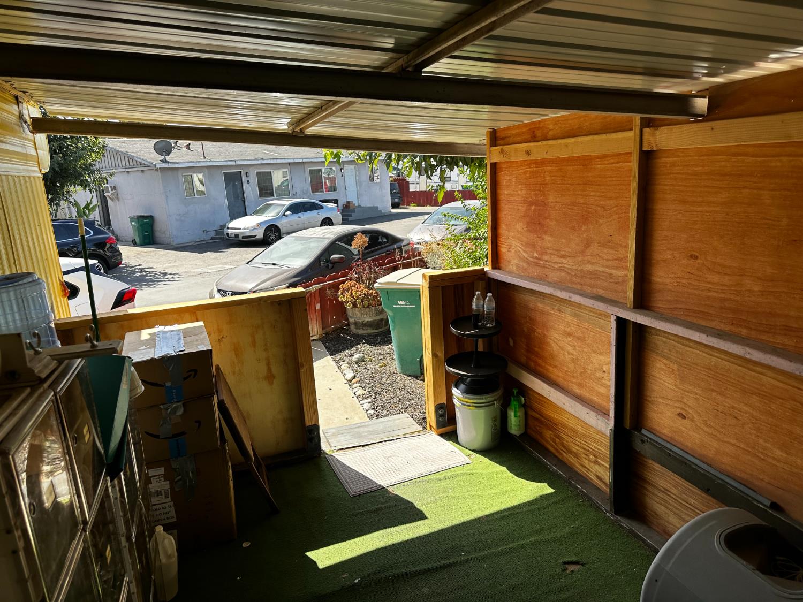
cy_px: 301
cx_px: 402
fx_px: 557
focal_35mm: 24
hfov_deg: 71.6
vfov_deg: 56.8
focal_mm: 6.86
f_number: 1.78
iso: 80
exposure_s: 1/1050
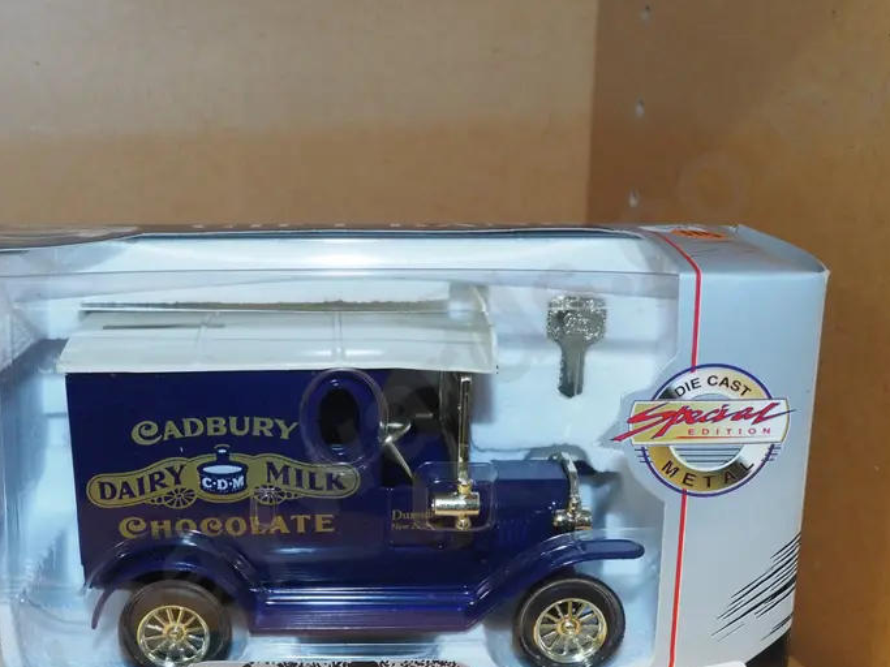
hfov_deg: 39.5
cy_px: 457
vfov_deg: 30.0
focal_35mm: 48
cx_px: 353
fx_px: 1234
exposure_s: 1/60
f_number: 5.6
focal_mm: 16
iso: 1600
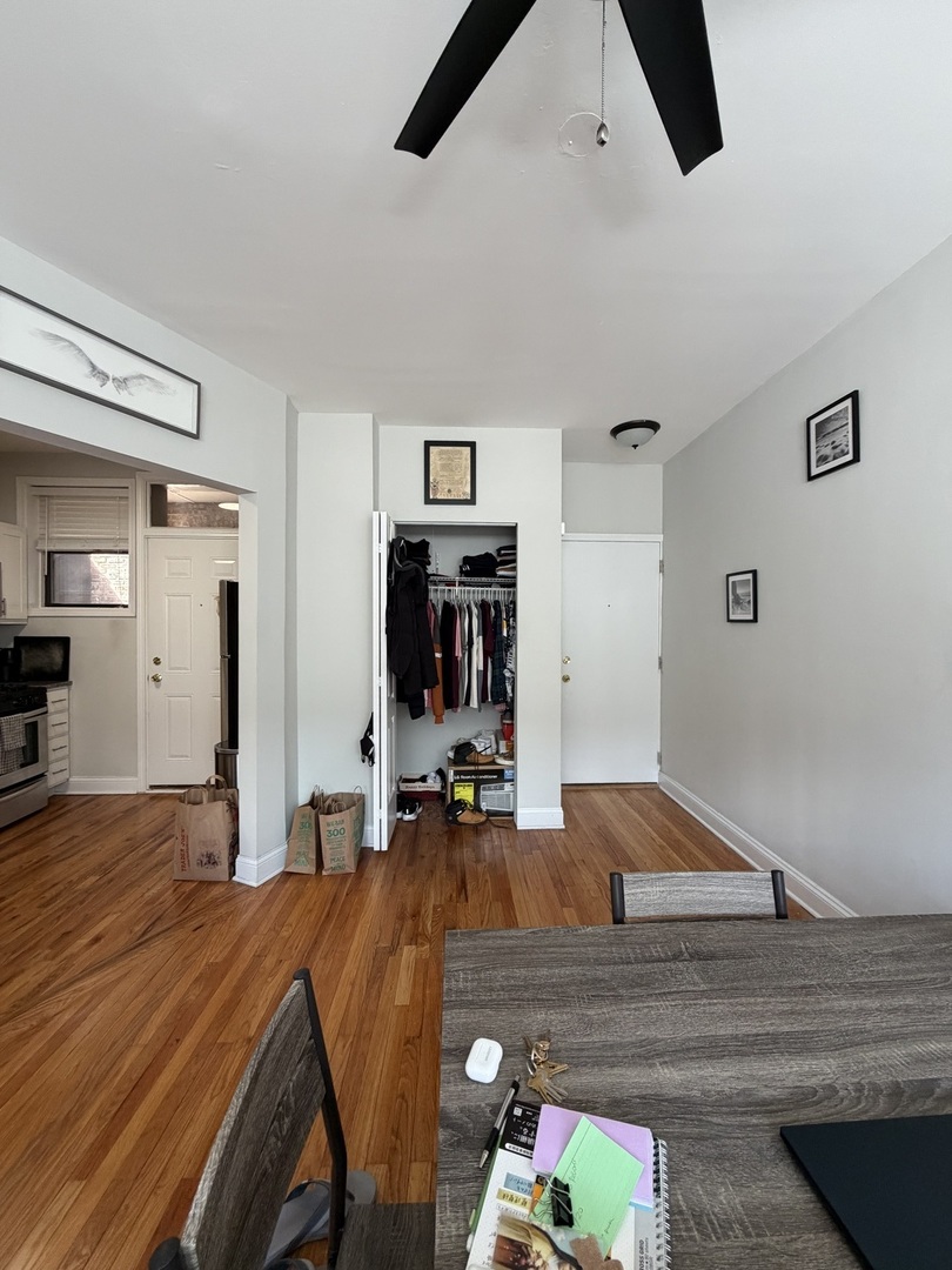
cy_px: 635
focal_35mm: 14
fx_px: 513
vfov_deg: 102.1
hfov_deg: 85.7
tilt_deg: -2.3
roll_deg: +0.1
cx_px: 476
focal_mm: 2.22
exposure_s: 1/121
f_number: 2.2
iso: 250
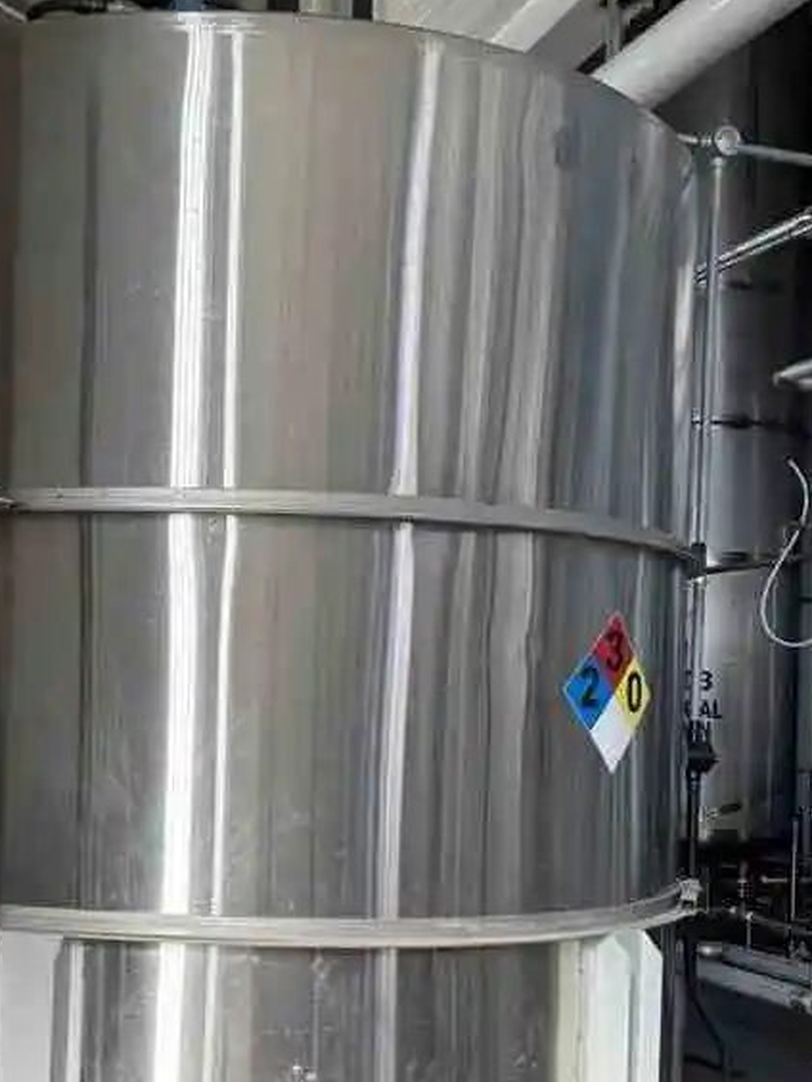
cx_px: 214
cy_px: 691
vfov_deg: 40.9
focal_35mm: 46
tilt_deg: +2.7
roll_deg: -3.6
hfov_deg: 31.0
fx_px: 1438
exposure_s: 1/121
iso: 50
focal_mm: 5.96
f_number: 1.6
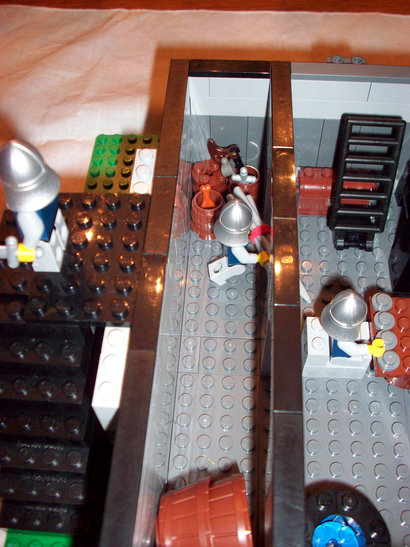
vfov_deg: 50.1
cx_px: 205
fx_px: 584
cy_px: 274
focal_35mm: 37
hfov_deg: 38.7
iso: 160
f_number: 2.8
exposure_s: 1/45.3
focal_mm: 6.2
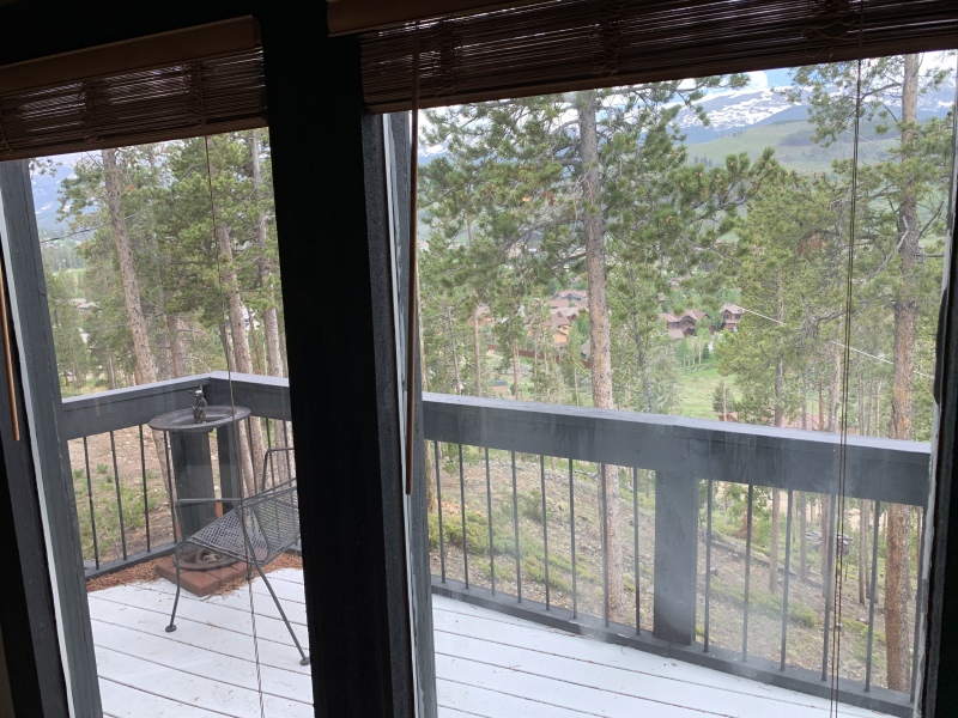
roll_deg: +4.8
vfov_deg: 53.1
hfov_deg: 67.3
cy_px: 359
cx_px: 479
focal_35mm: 26
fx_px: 720
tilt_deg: -7.9
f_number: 1.8
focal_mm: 4.25
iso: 25
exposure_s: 1/203
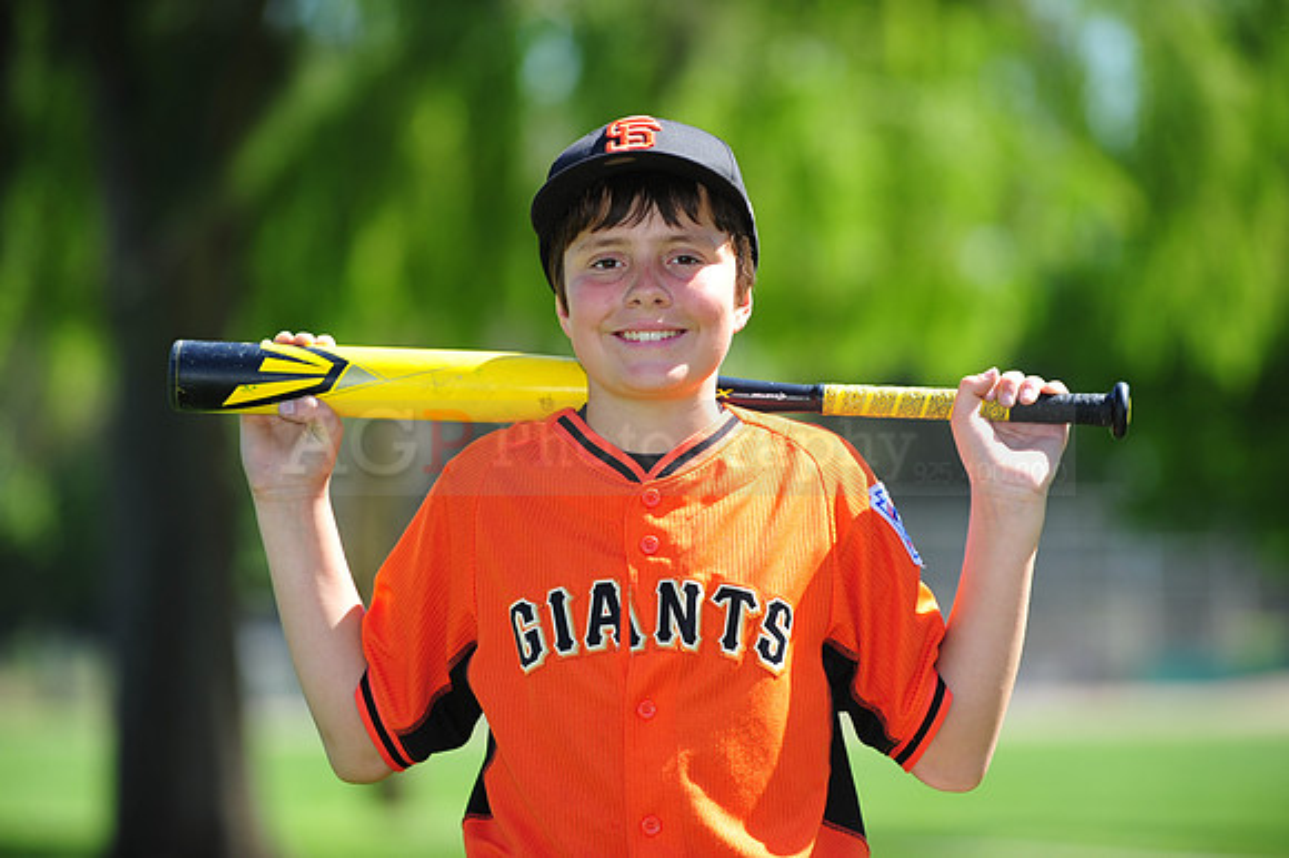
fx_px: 7157
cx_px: 644
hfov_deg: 10.3
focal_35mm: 200
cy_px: 429
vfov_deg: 6.9
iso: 200
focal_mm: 200
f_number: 4.5
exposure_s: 1/640
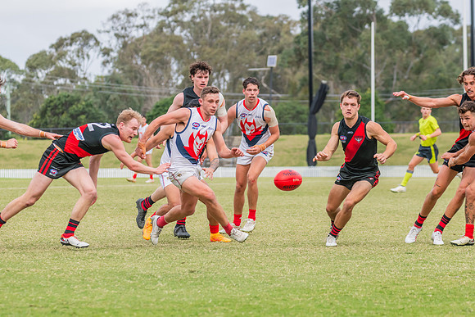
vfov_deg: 7.9
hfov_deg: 11.8
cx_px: 234
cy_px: 158
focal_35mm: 174
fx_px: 2299
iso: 800
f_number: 6.3
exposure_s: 1/1250
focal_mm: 170
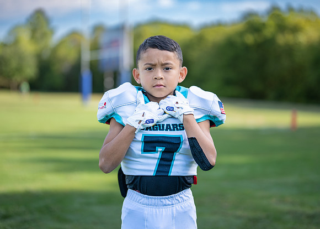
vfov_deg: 24.3
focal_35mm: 58
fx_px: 530
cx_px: 163
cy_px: 103
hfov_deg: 33.6
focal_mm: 50
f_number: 1.3
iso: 100
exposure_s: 1/2500
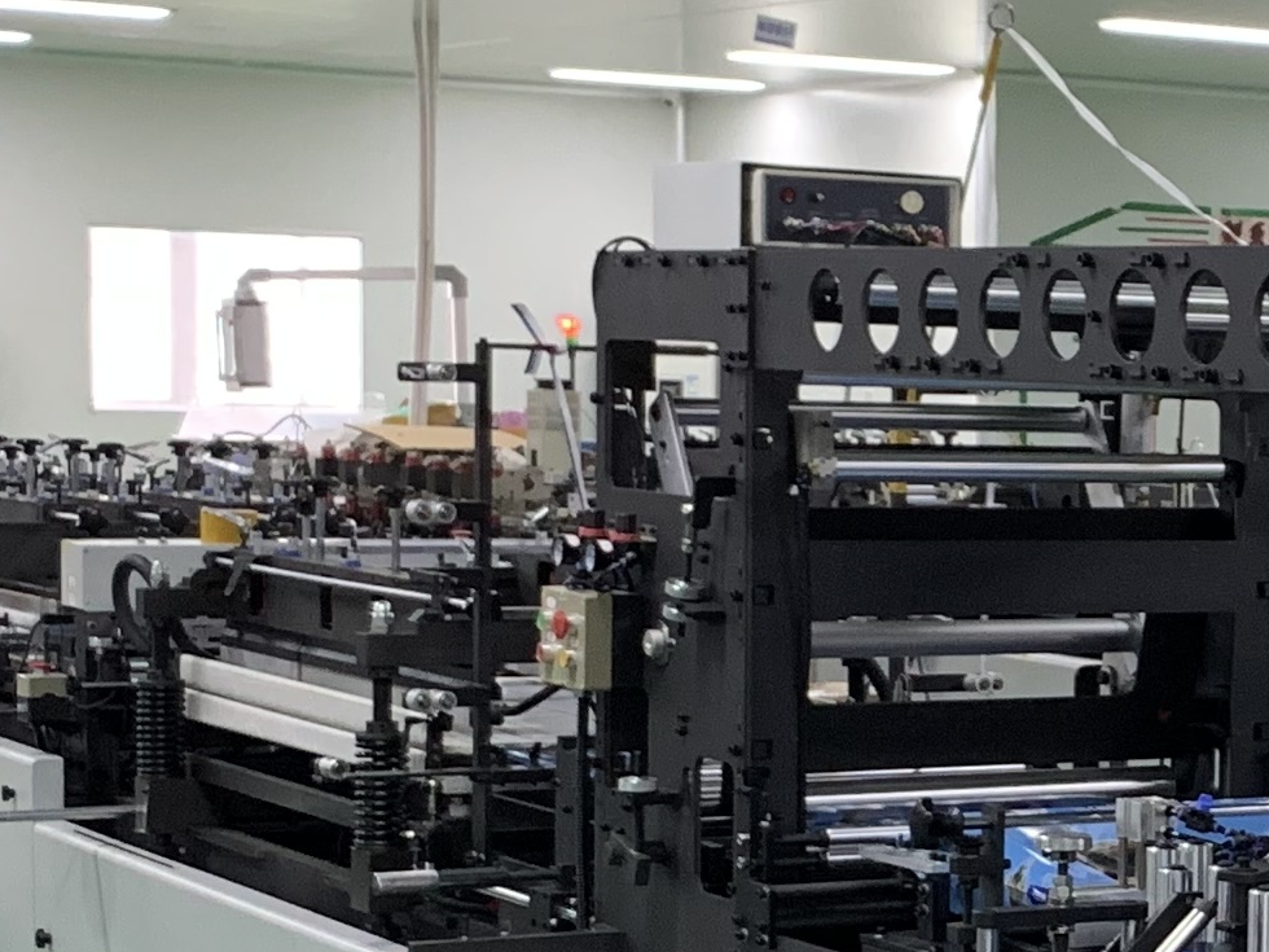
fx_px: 3923
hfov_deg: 17.5
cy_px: 794
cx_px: 1519
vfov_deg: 13.7
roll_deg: -1.5
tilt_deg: -6.9
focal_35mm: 107
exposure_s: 1/60
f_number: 1.8
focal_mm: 4.25
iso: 200
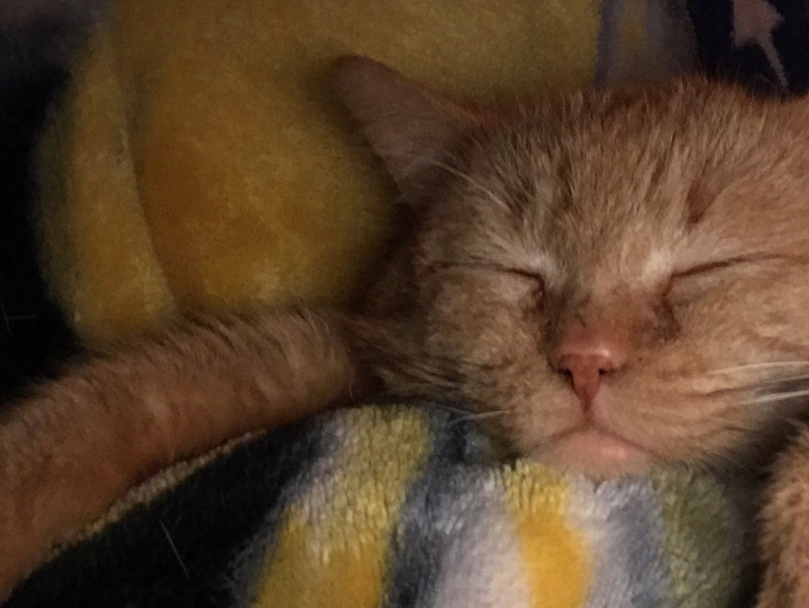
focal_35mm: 57
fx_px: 1333
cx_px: 546
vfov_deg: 25.6
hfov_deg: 33.4
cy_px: 402
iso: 200
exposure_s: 1/20
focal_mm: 2.87
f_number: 2.2
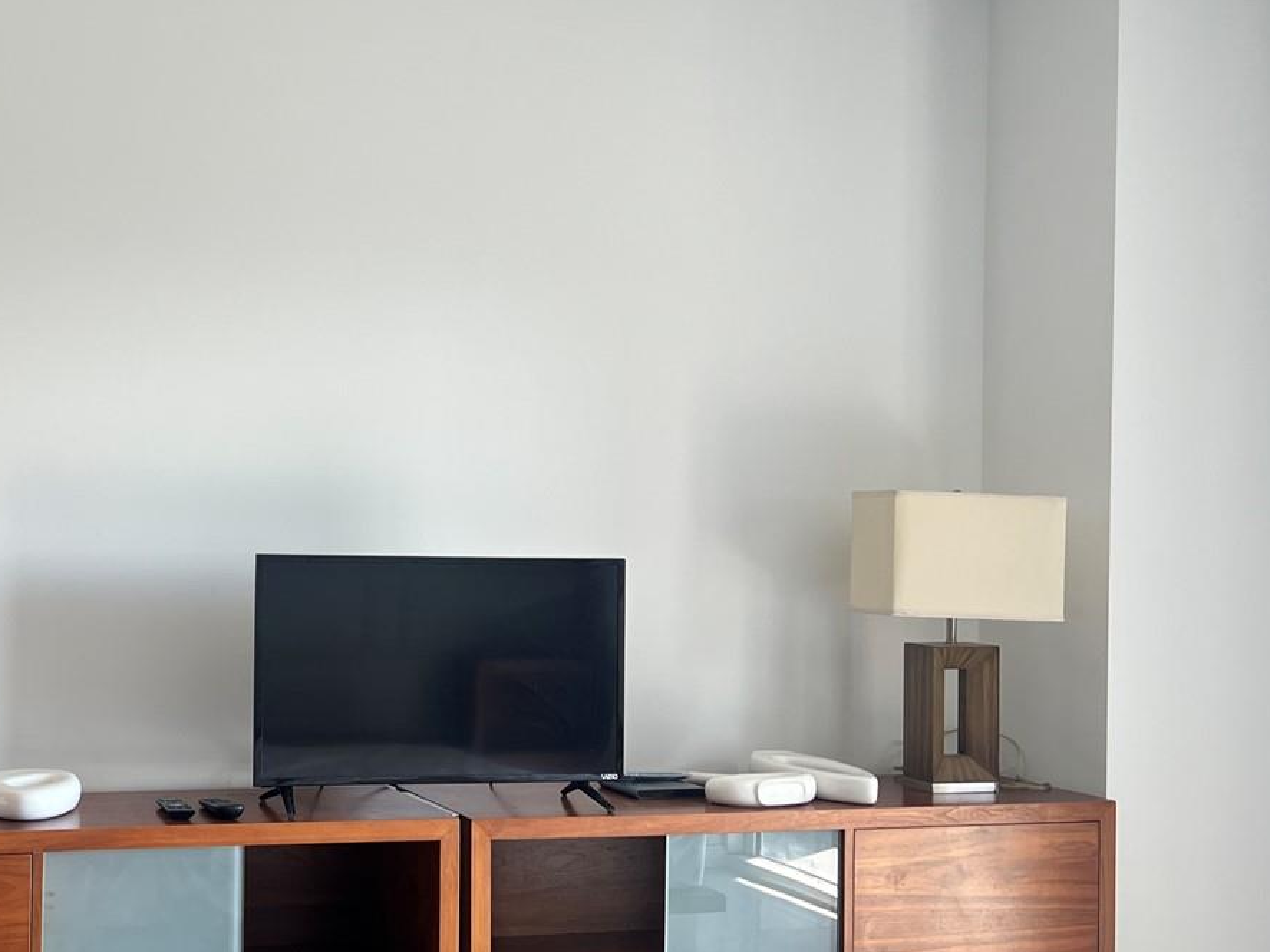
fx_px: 1725
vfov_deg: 30.9
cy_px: 487
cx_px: 165
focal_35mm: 47
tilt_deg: +0.0
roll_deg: -0.6
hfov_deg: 38.1
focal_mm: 5.7
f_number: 1.5
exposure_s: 1/121
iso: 80
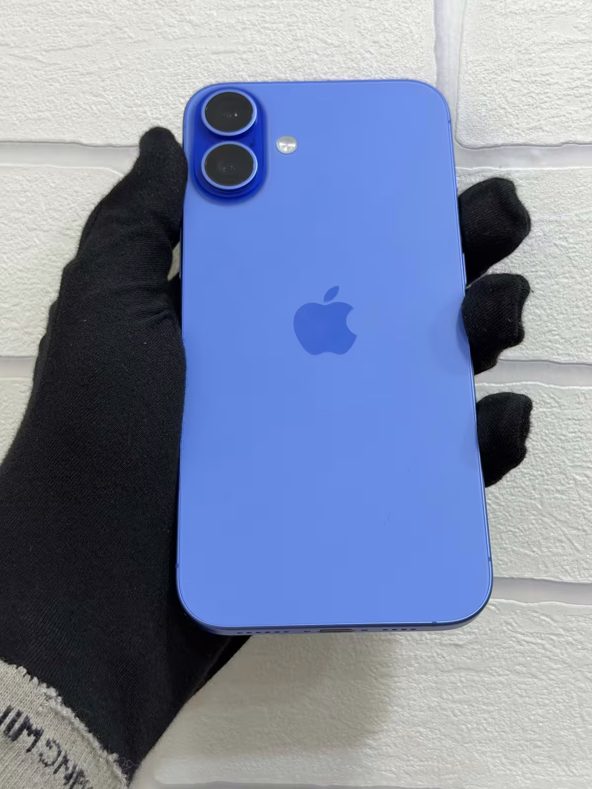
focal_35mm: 48
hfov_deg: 30.3
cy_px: 394
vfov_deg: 39.7
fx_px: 1095
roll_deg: -1.4
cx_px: 296
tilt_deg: -0.5
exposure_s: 1/100
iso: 80
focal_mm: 6.76
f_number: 1.78
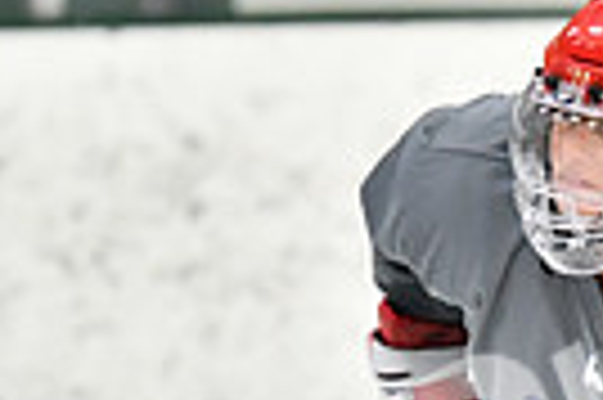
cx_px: 639
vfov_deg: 1.2
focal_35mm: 1140
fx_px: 19074
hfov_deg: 1.8
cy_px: 330
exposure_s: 1/1250
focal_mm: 175
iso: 5000
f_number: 2.8
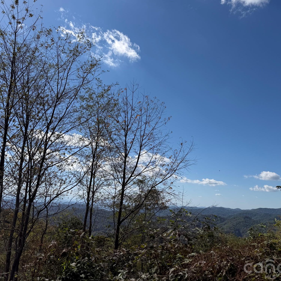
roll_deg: -3.4
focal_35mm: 29
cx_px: 165
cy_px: 138
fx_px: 266
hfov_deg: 55.3
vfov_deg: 55.6
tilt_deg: +12.9
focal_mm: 6.76
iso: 80
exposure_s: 1/9091
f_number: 1.78
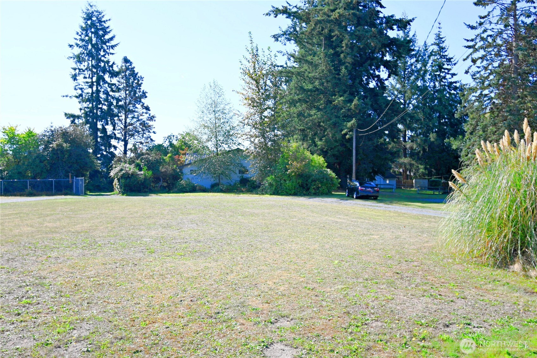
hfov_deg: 61.9
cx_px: 268
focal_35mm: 30
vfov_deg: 43.6
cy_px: 179
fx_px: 447
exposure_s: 1/320
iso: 100
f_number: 6.3
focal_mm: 20
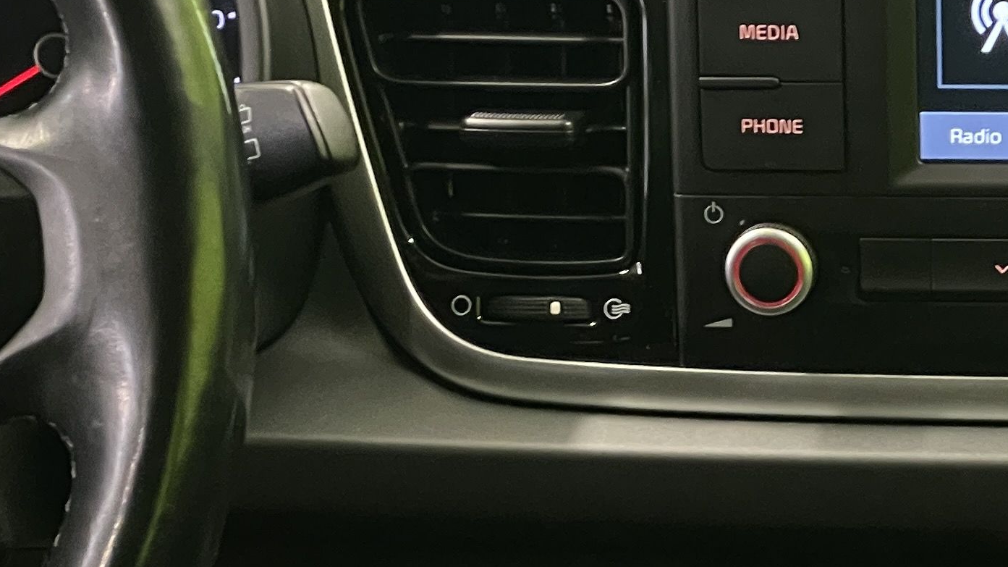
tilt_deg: -23.1
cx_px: 1130
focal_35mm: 164
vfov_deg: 7.3
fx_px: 4383
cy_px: 831
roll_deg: +0.8
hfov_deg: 12.9
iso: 640
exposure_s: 1/33
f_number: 2
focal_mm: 6
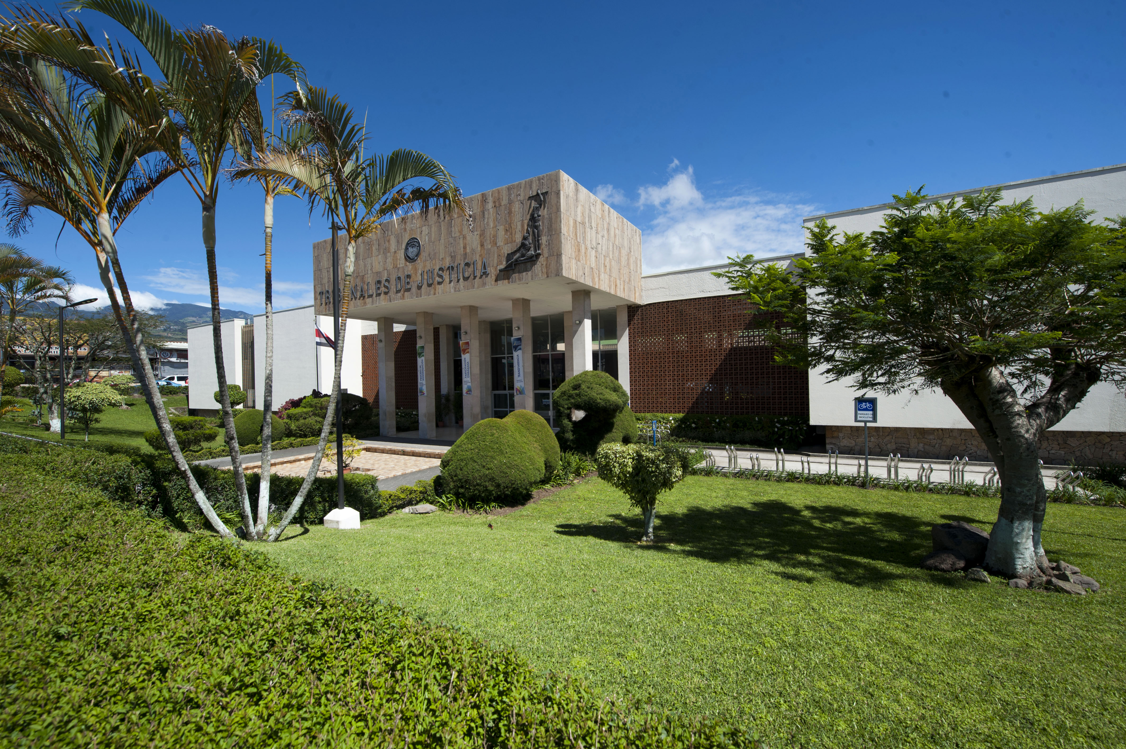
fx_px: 438
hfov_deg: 104.3
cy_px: 374
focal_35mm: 14
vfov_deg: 81.1
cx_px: 563
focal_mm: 14
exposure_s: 1/320
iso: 200
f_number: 8
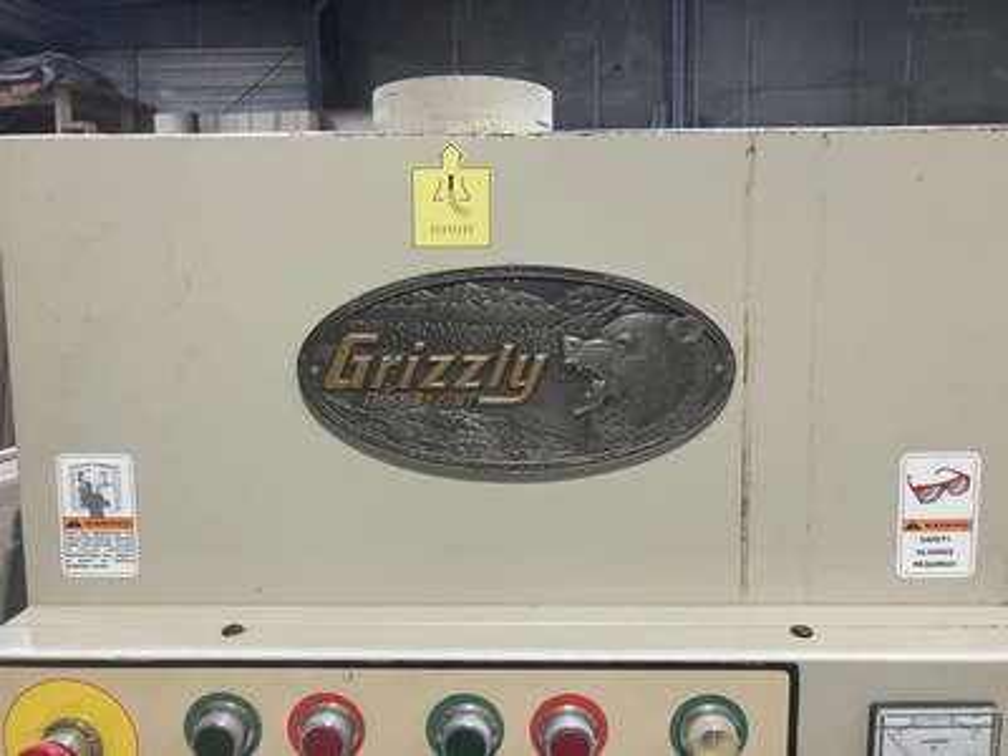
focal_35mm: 28
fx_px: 815
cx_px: 504
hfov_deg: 63.4
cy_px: 378
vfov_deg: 49.7
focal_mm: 3.99
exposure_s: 1/60
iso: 100
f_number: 1.8
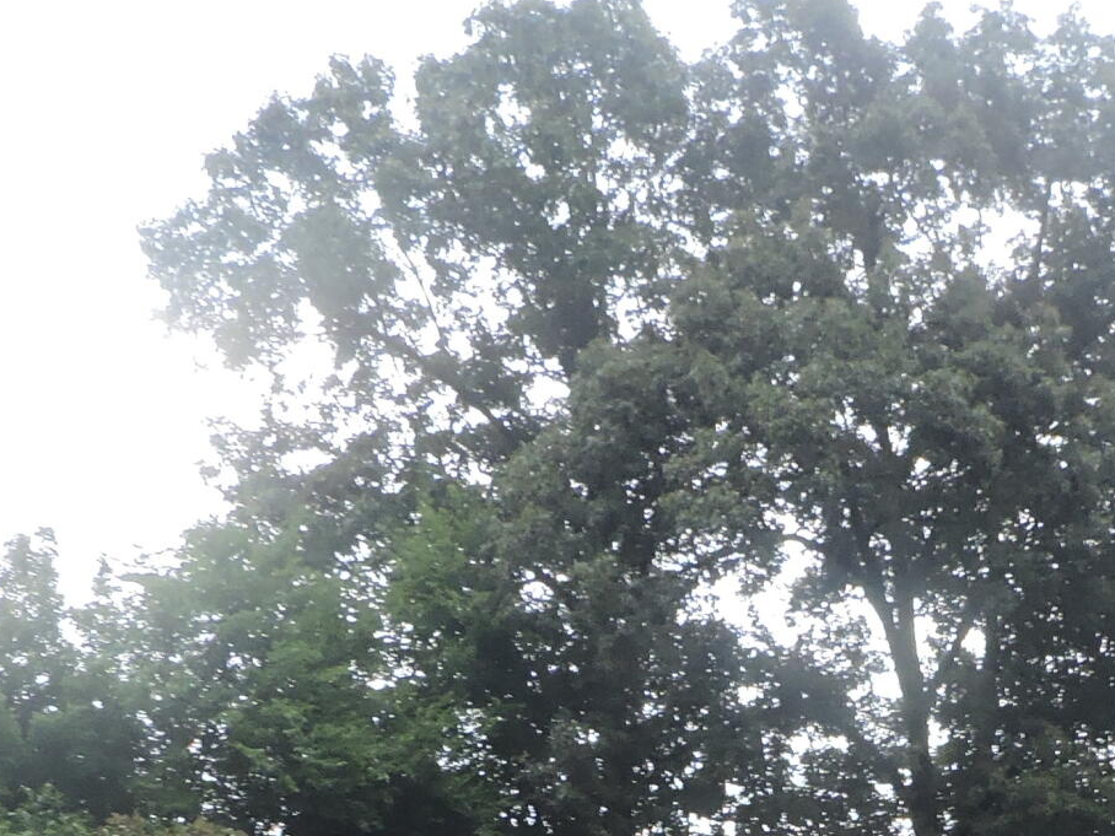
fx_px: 3511
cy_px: 1363
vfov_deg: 12.7
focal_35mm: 109
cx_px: 901
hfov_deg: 17.9
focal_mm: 5.9
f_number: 3.2
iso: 160
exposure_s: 1/50
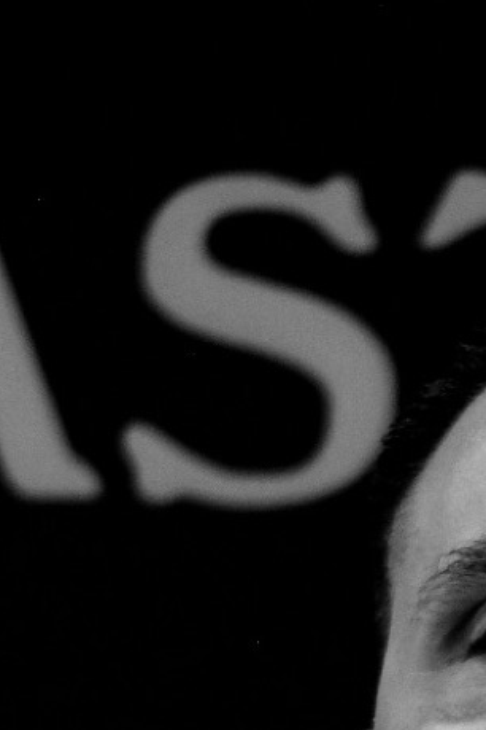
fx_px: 2470
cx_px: 688
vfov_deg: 16.0
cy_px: 907
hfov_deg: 10.9
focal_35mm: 122
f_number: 2
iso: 1000
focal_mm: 23
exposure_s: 1/60
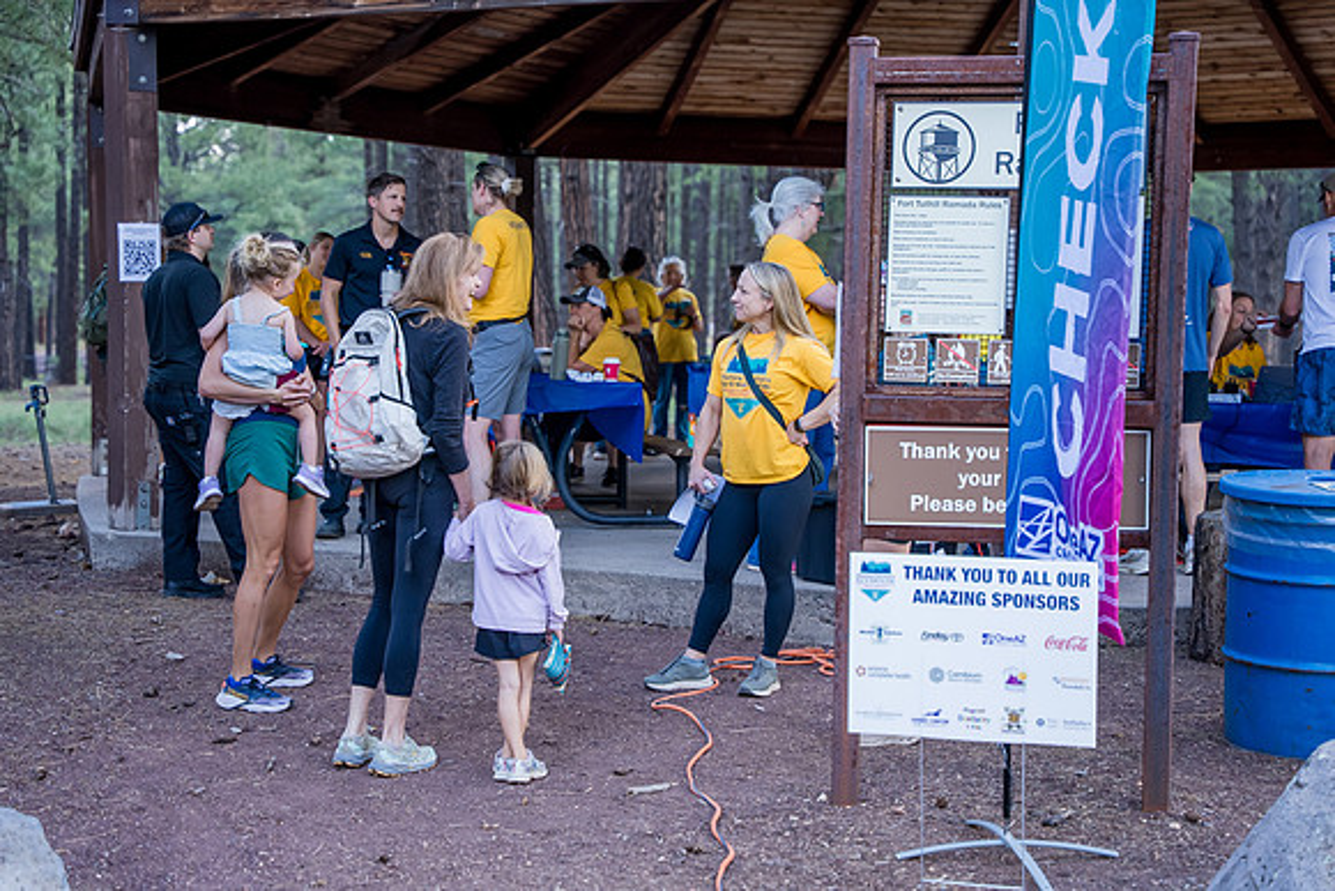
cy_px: 446
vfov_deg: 19.5
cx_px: 668
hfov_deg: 28.8
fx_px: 2596
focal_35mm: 70
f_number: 3.2
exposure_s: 1/160
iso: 400
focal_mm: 70
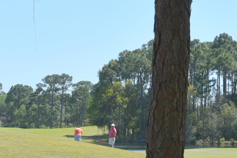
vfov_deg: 7.2
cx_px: -14
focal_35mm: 191
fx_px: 1258
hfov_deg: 10.6
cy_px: 90
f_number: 10
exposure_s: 1/400
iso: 200
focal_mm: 48
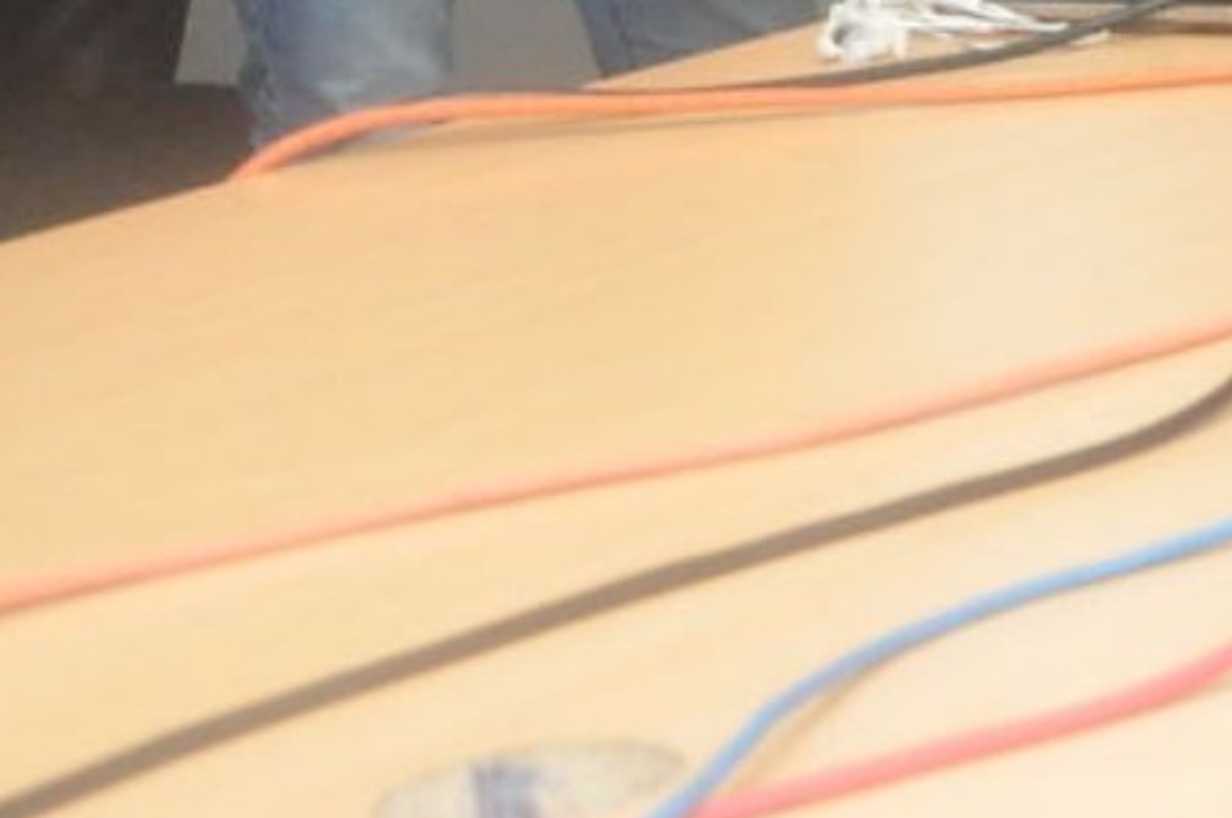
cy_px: -970
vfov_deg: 8.6
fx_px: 5070
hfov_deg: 11.6
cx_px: 2863
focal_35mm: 148
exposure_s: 1/125
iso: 1600
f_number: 7.1
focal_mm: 21
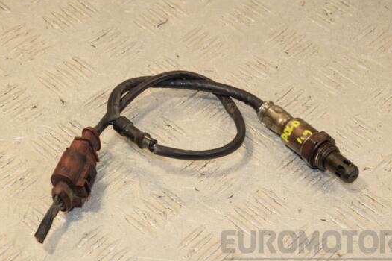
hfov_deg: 18.1
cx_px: 207
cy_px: 142
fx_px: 1230
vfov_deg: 12.1
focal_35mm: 113
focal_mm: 66
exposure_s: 1/200
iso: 800
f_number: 9
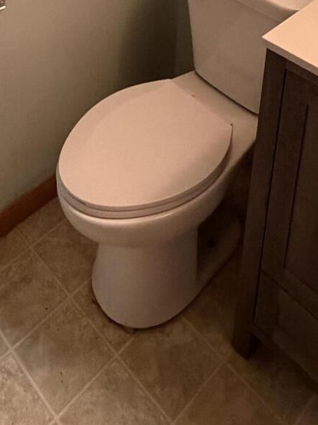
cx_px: 112
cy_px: -147
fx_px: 588
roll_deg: -0.5
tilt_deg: -18.6
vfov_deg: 30.1
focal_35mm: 48
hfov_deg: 30.1
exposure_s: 1/60
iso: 640
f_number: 2.2
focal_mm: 2.22
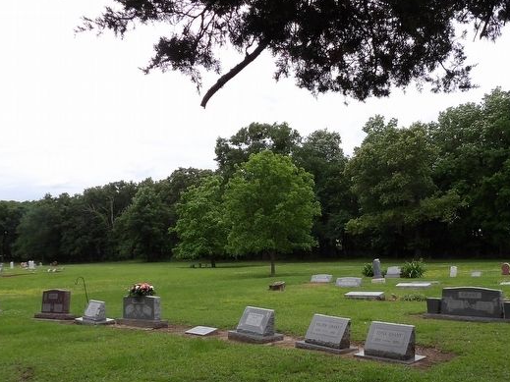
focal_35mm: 37
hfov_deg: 49.8
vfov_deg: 38.4
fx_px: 545
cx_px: 310
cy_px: 243
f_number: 3.2
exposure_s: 1/472
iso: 100
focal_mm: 4.3
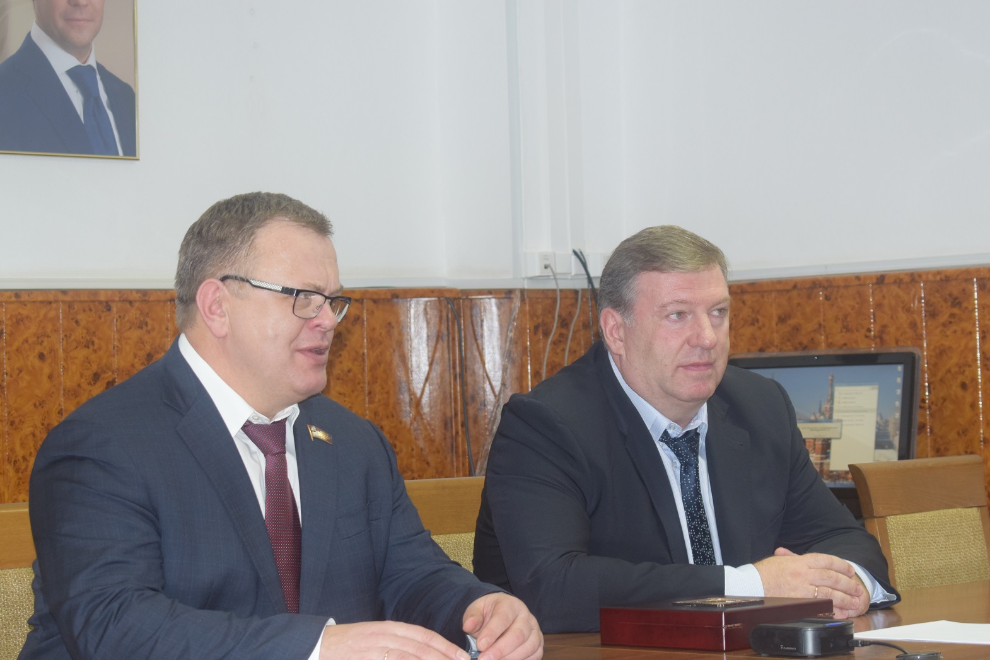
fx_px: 2601
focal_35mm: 95
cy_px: 376
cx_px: 514
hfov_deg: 21.6
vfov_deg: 14.5
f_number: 5.6
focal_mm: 55
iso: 800
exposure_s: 1/30
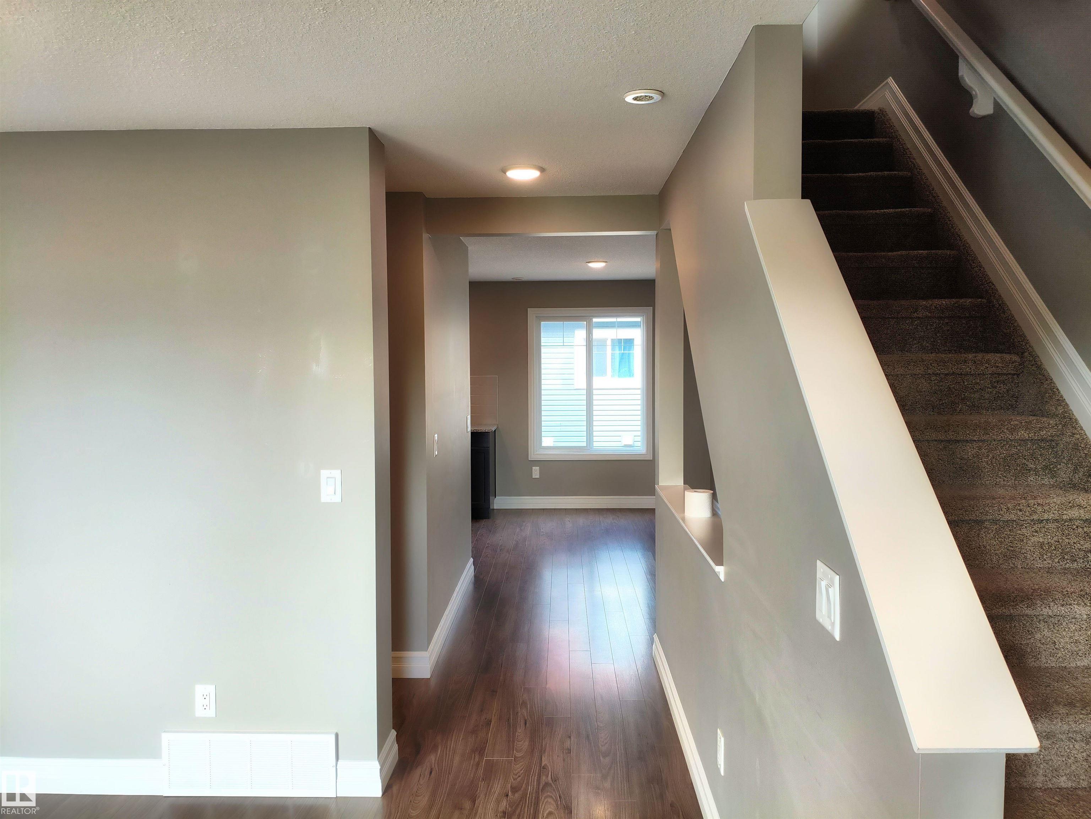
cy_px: 410
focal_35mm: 26
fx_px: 819
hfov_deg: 67.3
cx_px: 546
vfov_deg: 53.1
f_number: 1.5
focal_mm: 4.9
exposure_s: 1/120
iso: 160
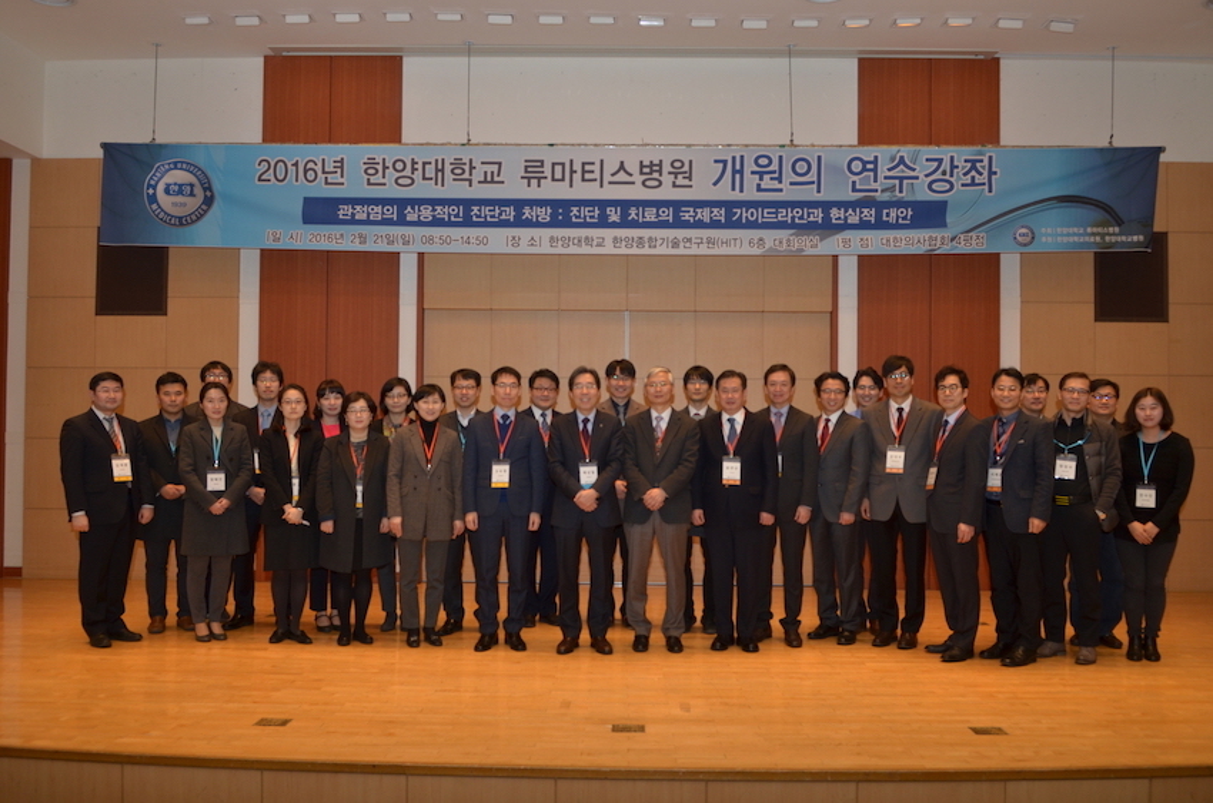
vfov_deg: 43.4
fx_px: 1009
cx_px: 606
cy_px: 402
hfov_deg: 62.0
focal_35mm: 30
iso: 320
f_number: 4.5
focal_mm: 20
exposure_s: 1/320
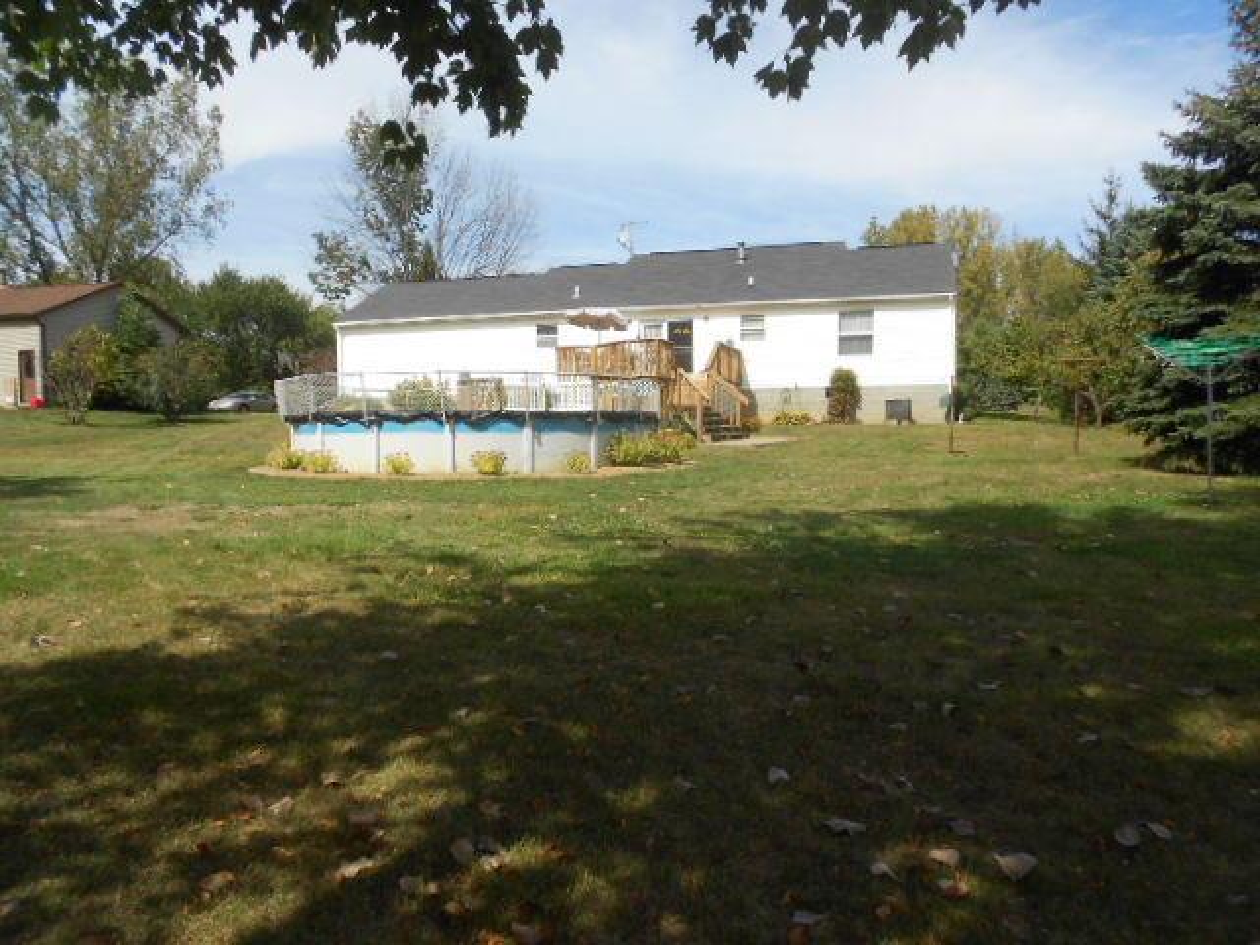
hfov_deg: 67.3
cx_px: 630
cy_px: 472
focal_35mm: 26
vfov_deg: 53.1
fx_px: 946
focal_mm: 4.6
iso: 80
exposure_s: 1/1000
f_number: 3.2
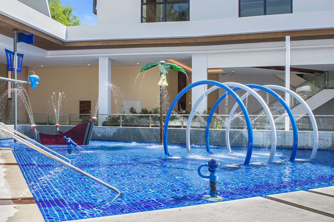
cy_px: 111
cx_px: 167
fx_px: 334
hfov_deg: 53.1
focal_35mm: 36
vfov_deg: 36.9
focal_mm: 24
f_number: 10
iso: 320
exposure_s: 1/400
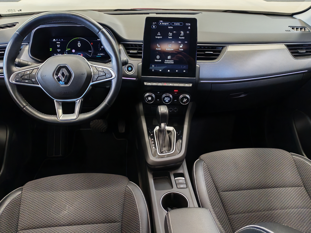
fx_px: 279
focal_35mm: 31
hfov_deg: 58.4
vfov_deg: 45.4
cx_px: 156
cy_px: 116
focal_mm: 6.12
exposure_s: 1/100
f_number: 1.9
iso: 1000
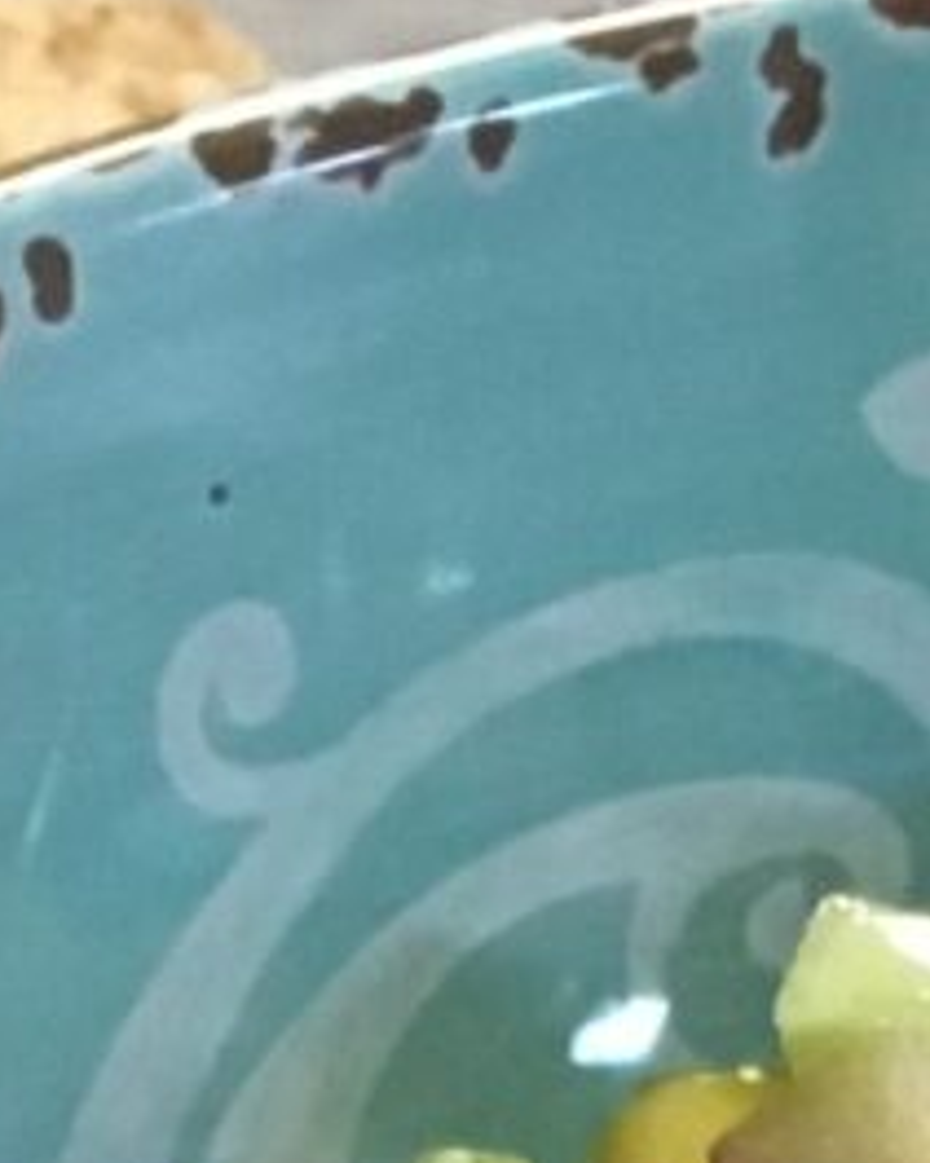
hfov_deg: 5.6
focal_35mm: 275
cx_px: 939
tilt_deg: -45.0
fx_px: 9467
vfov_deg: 6.3
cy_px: 3837
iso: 125
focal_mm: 4.15
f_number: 2.2
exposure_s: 1/30
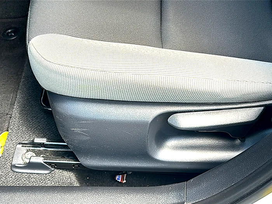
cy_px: 102
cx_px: 136
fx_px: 361
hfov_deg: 41.2
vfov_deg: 31.5
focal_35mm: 46
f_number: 1.78
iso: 80
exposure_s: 1/571
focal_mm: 6.86
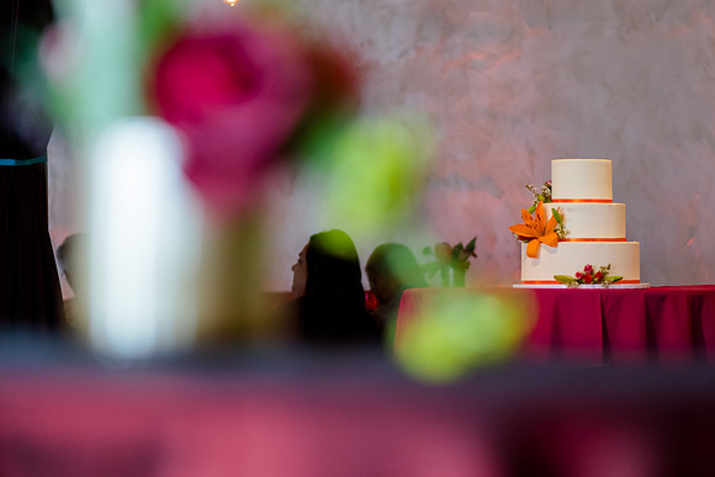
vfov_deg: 7.5
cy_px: 205
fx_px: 3628
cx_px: 395
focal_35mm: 183
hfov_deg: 11.3
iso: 1250
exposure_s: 1/250
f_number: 2.8
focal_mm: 105
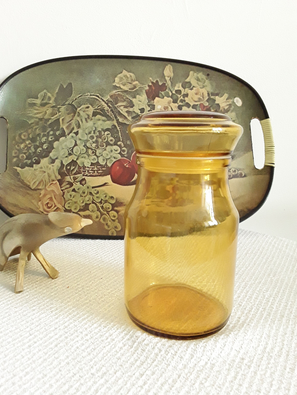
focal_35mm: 27
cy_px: 198
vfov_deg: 65.3
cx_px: 148
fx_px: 309
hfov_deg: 51.4
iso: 400
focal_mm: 2.91
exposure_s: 1/50
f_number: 1.9
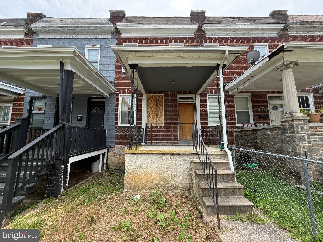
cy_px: 121
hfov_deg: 102.1
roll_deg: +0.1
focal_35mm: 14
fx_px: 131
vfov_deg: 85.7
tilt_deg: +7.4
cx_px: 162
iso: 50
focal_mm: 2.22
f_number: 2.2
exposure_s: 1/502
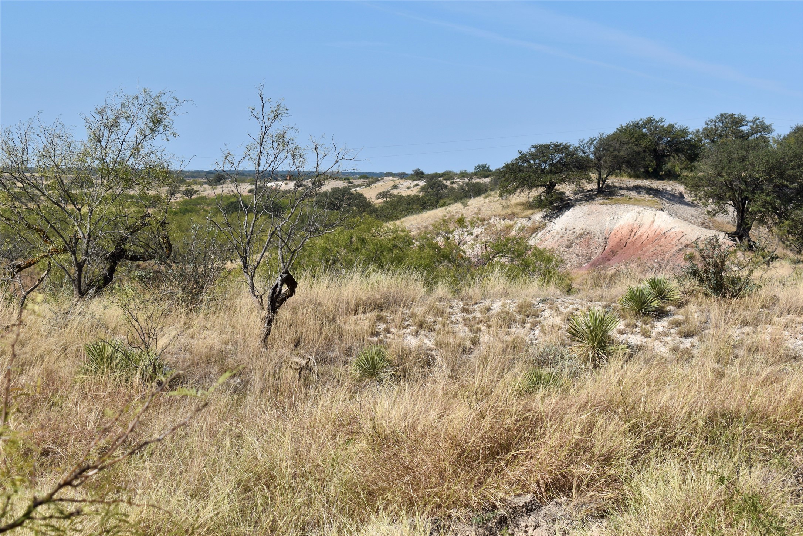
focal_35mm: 82
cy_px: 268
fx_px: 1840
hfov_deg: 24.6
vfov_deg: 16.6
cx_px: 402
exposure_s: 1/320
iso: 100
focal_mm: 55
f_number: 9
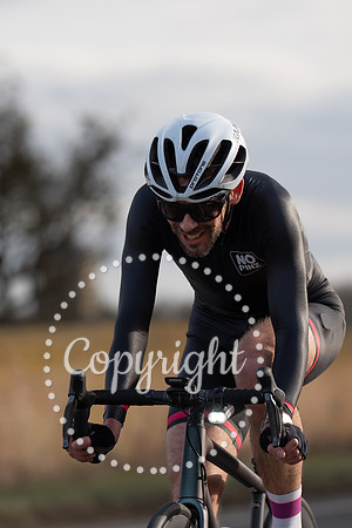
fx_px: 4454
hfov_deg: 4.5
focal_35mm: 304
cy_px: 261
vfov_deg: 6.8
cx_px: 169
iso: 100
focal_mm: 200
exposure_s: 1/800
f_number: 4
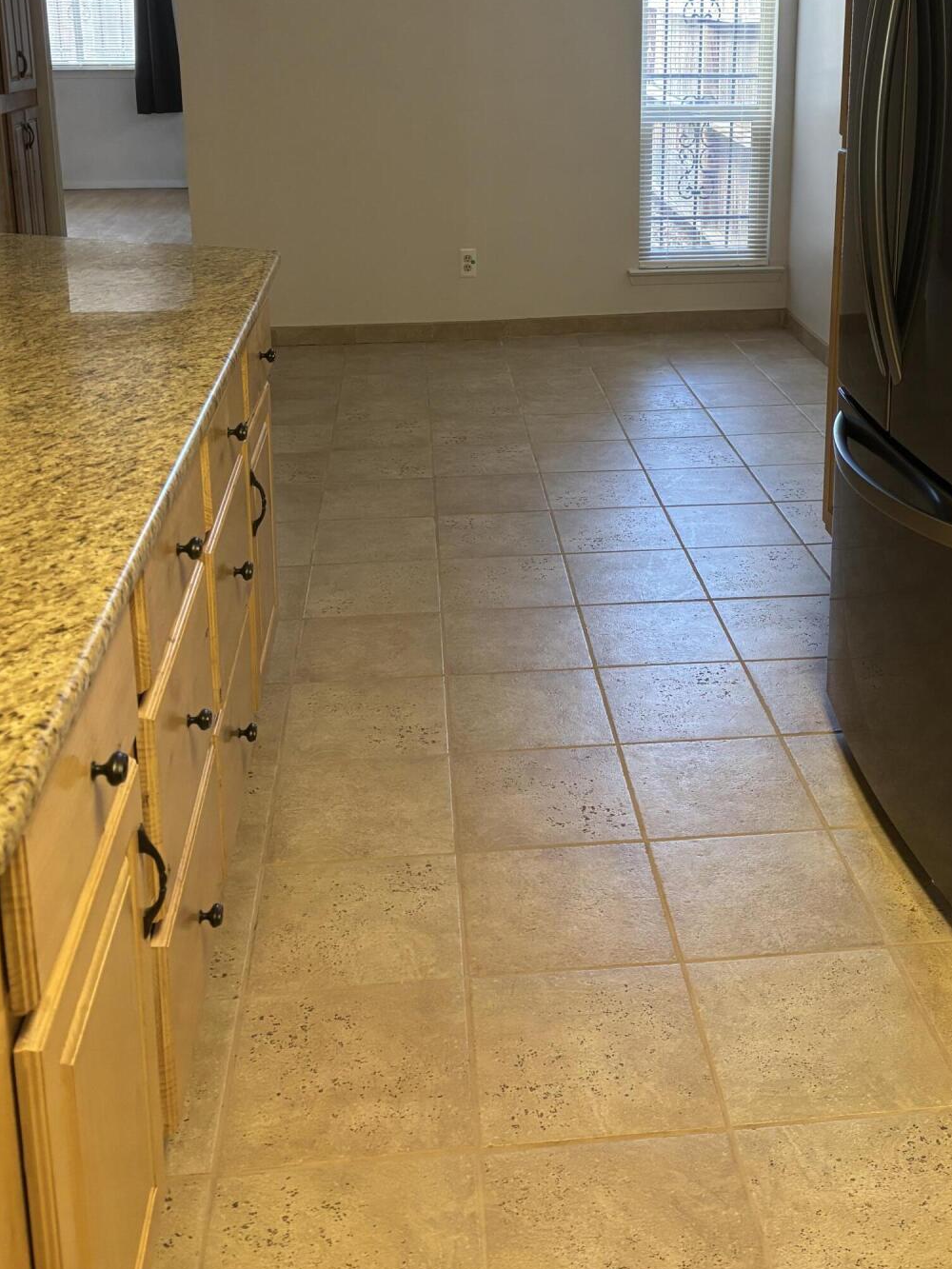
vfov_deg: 46.4
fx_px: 1430
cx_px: 591
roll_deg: -1.2
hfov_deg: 36.6
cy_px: 346
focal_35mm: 39
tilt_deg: -14.3
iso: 250
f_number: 1.6
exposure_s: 1/60
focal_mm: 5.96
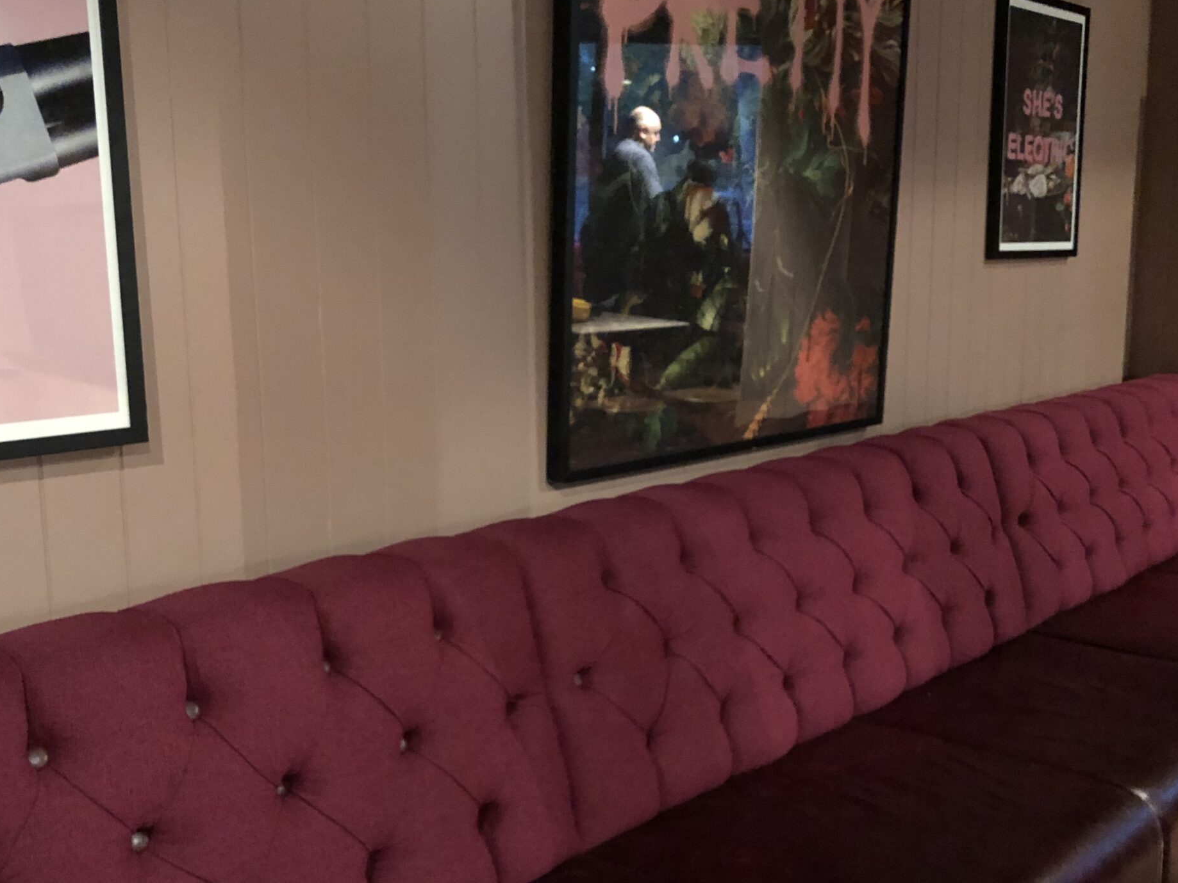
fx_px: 1327
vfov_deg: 36.8
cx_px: 567
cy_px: 488
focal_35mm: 39
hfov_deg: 47.9
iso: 250
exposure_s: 1/4
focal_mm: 3.99
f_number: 1.8
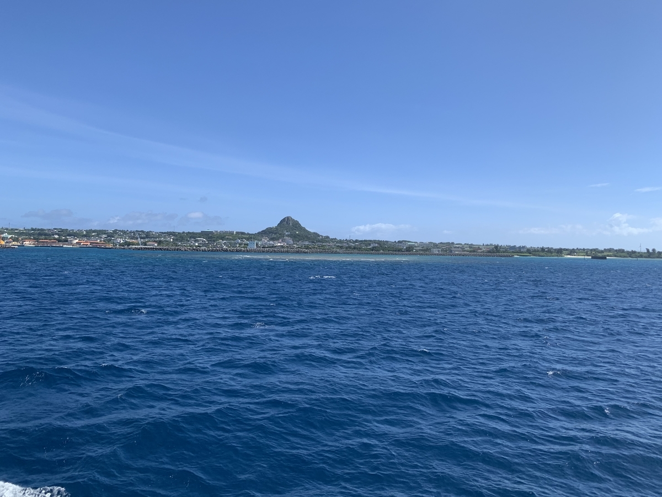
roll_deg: -1.3
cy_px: 248
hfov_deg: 67.3
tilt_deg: +0.0
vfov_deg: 53.1
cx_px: 331
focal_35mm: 26
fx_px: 497
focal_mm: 4.25
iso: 25
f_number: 1.8
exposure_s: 1/2257
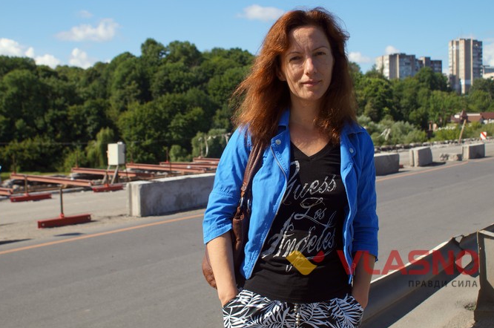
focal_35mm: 41
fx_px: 562
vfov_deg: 32.5
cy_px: 162
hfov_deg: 47.5
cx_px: 241
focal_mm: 26
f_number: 5
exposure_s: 1/400
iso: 100
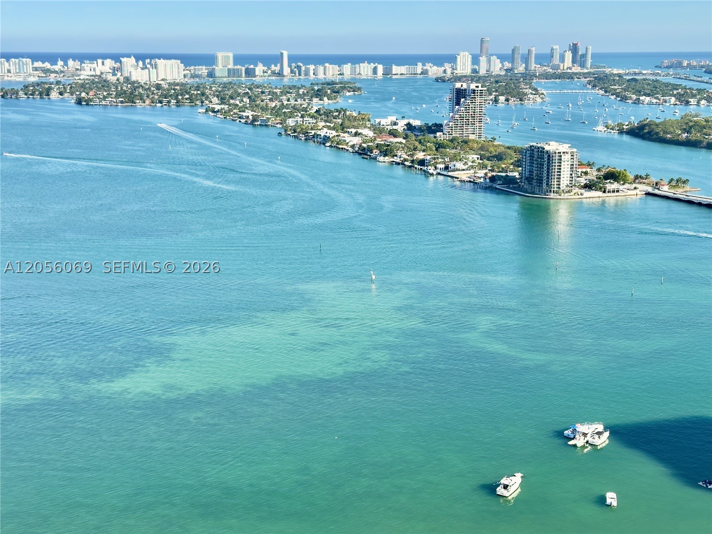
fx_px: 987
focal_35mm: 48
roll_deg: -0.5
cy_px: 267
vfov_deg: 30.3
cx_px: 356
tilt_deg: -13.6
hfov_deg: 39.7
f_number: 1.78
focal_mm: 6.76
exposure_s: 1/2110
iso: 64
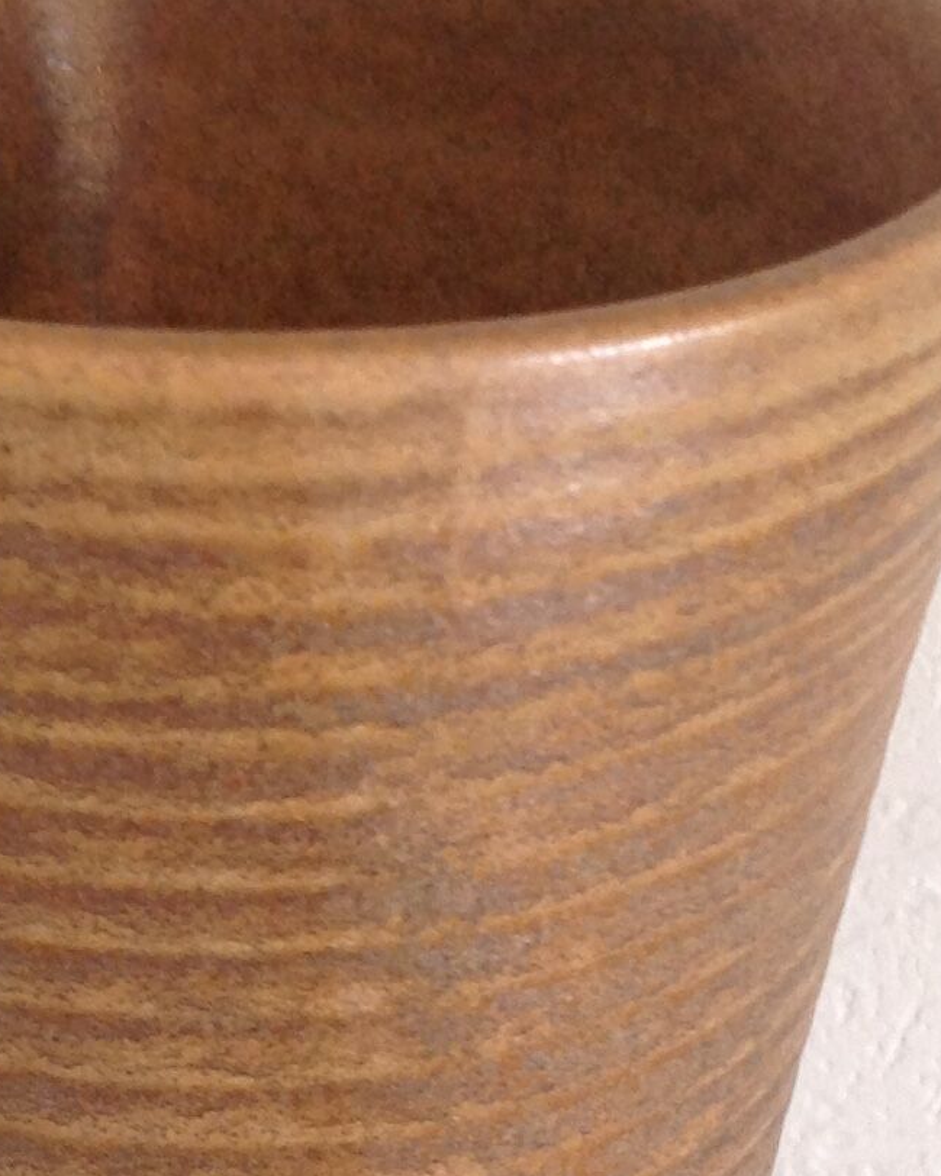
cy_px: 1320
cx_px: 293
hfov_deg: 14.1
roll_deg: +1.4
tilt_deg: -39.7
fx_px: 3794
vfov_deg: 17.0
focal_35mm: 109
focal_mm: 4.28
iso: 80
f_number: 2.4
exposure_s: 1/15
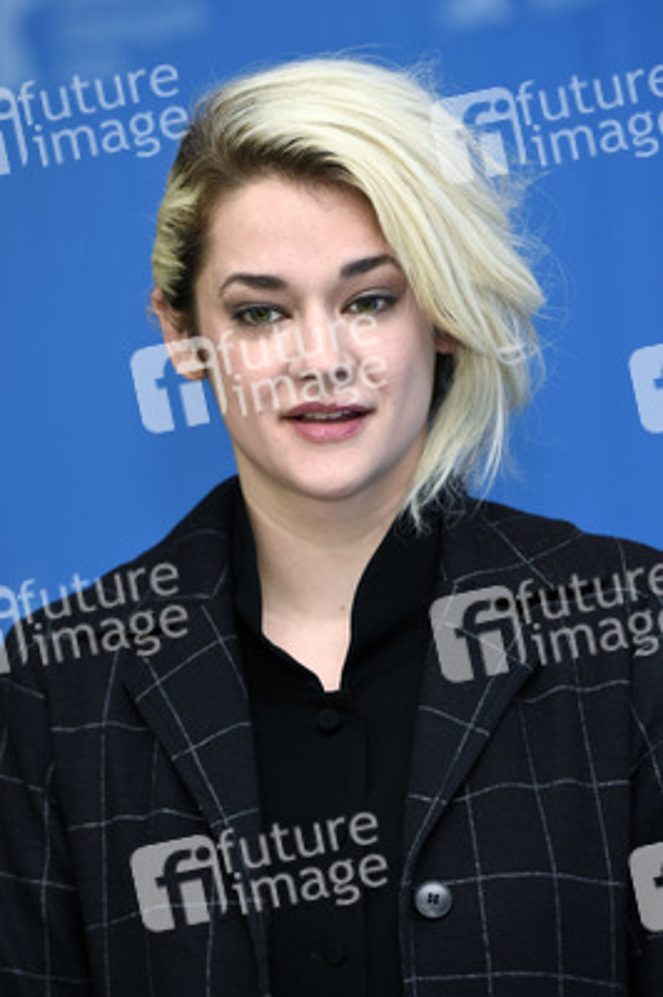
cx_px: 332
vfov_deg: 7.2
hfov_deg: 4.8
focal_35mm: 285
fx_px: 7886
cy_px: 498
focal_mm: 190
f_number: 3.5
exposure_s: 1/320
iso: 800
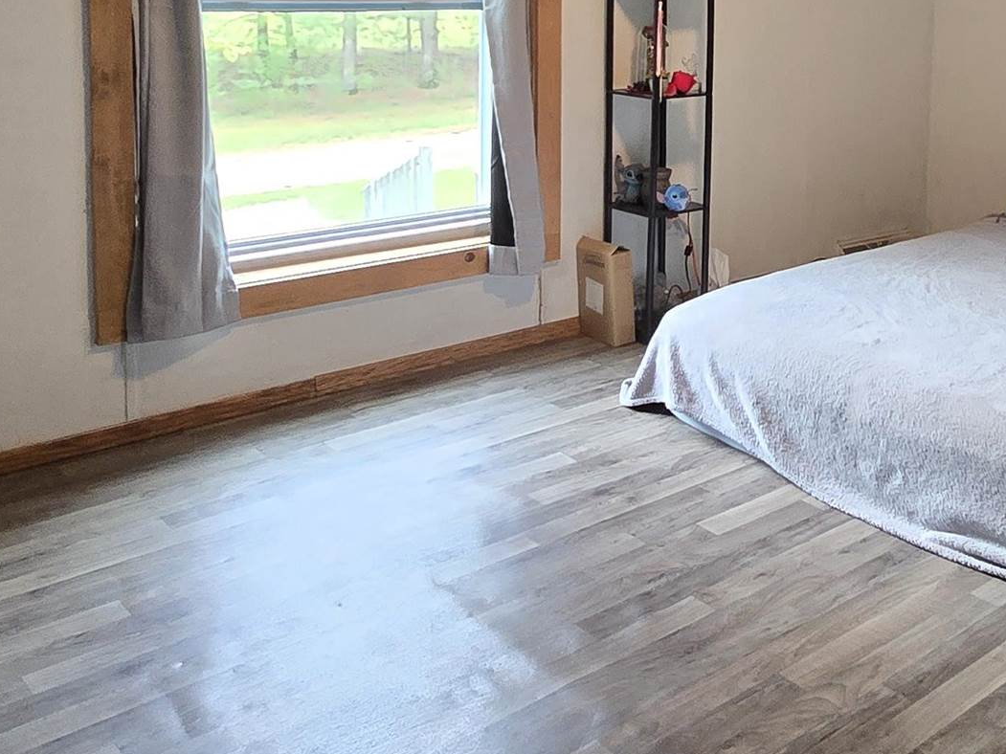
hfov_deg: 45.1
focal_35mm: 38
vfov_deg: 35.9
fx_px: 1104
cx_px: 877
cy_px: 102
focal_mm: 2.2
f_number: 2.2
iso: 800
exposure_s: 1/60
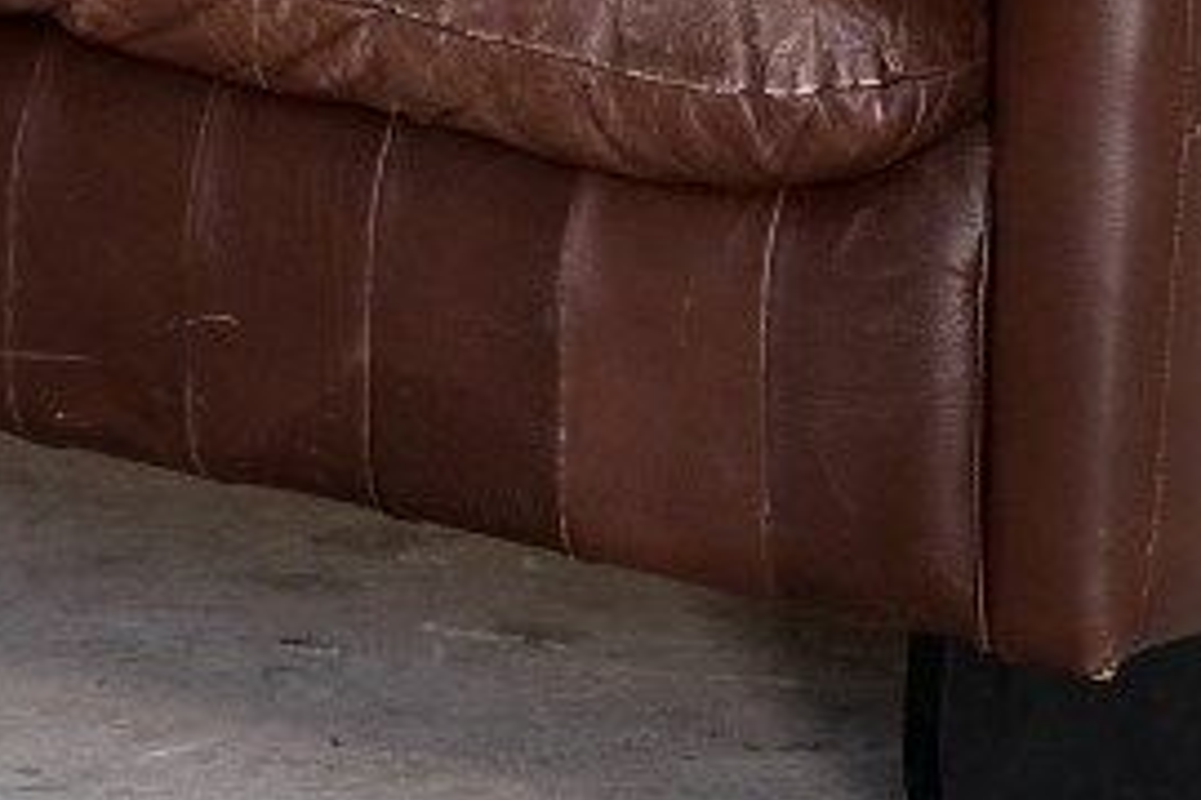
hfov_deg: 11.1
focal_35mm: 184
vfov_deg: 7.3
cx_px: 298
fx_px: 6138
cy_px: -649
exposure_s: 1/40
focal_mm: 26
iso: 1250
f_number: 4
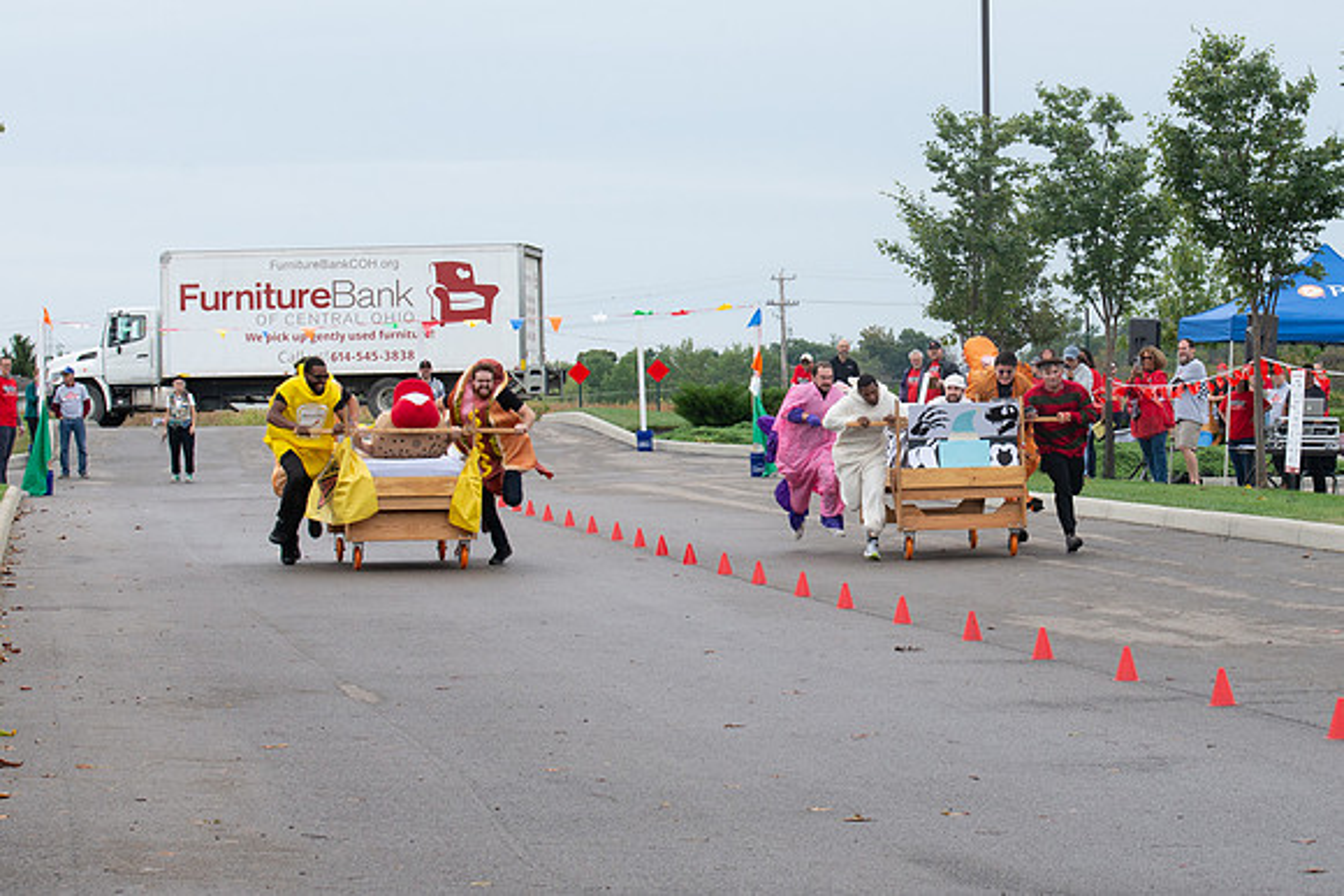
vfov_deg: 9.9
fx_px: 5158
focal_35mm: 138
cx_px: 886
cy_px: 434
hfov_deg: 14.8
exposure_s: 1/250
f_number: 10
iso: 640
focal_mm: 80
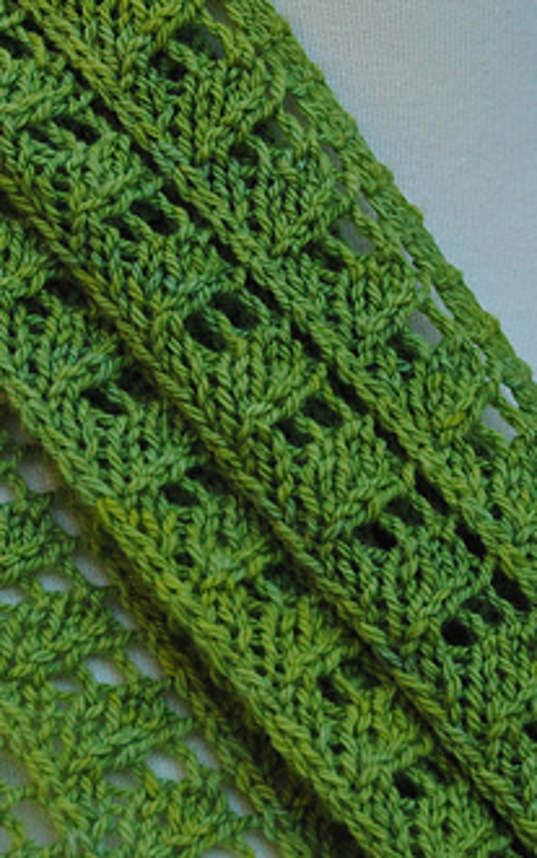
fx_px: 3464
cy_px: 412
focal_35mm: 148
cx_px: 314
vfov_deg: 14.1
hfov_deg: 8.9
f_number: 8
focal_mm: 50
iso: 800
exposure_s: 1/250
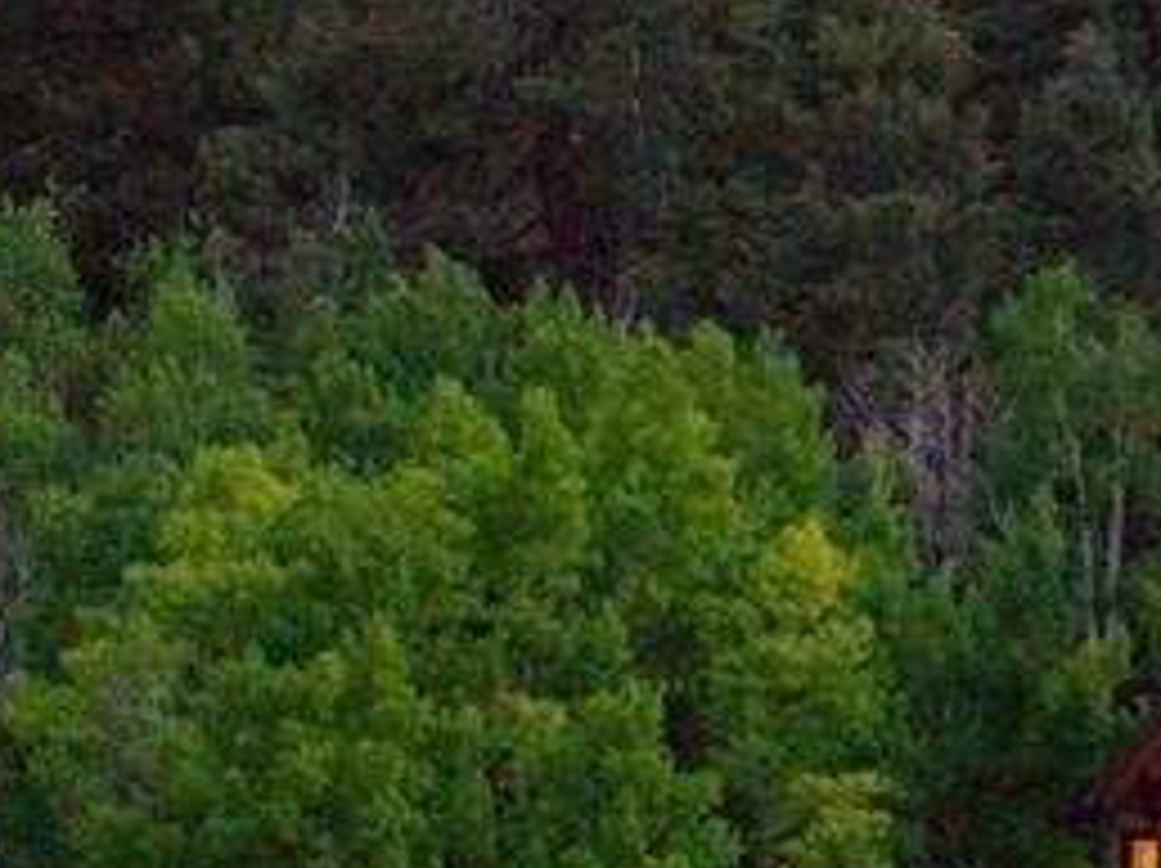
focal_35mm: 278
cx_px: 1737
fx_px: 9315
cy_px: 708
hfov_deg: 7.0
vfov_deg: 5.3
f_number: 2.8
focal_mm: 19.35
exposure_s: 1/13
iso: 1880
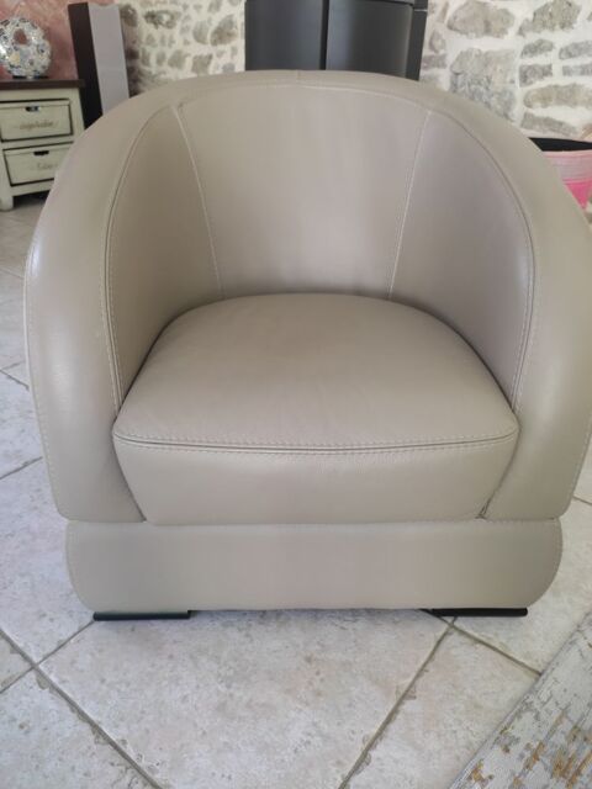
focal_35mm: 26
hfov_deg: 53.1
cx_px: 296
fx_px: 593
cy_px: 394
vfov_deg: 67.3
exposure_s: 1/33
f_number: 1.79
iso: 344
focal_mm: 4.74
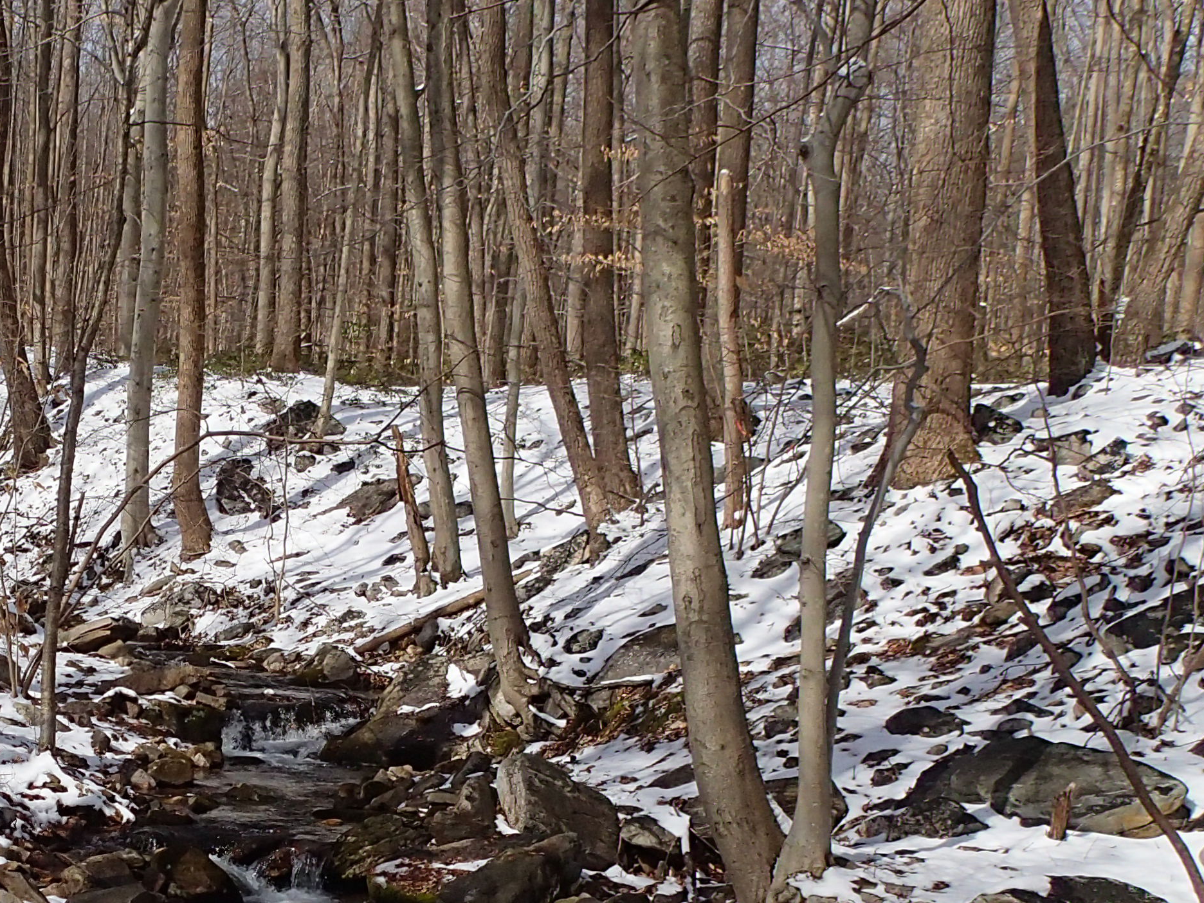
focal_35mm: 53
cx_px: -17
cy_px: 826
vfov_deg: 26.5
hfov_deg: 33.0
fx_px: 1843
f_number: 8
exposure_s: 1/500
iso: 250
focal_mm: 4.5
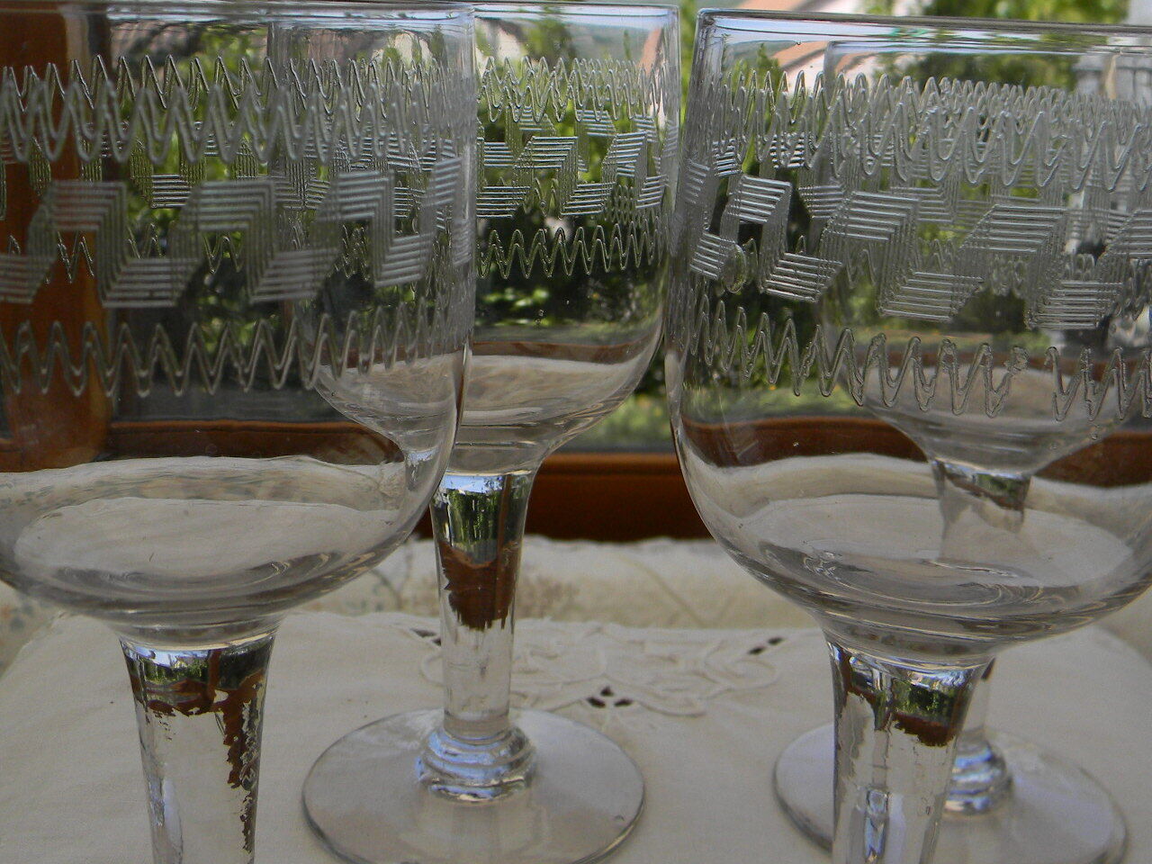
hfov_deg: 63.4
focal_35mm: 28
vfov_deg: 49.7
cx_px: 576
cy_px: 432
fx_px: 932
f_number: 3.5
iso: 80
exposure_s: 1/542
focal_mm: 5
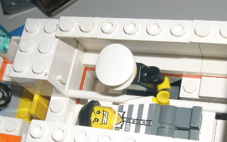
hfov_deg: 29.7
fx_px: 427
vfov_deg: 18.9
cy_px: 84
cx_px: 128
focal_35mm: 69
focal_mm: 8
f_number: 7.6
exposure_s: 1/60
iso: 100
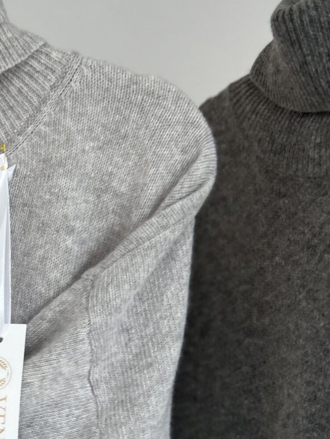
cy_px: 379
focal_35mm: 67
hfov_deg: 20.5
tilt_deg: -11.5
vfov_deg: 28.1
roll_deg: -1.0
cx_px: -69
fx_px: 851
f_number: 1.5
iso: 100
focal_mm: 5.7
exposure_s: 1/50
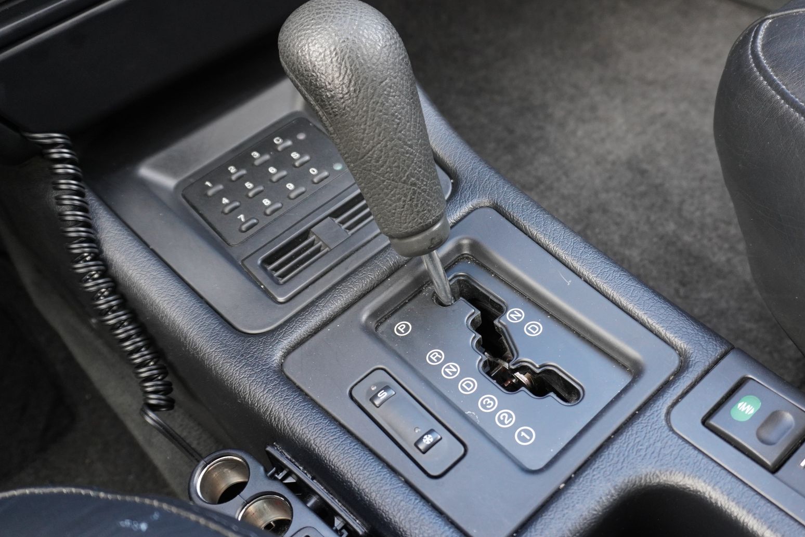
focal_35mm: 31
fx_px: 694
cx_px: 445
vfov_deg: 42.2
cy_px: 312
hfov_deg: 60.1
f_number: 3.5
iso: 800
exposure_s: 1/30
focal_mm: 16
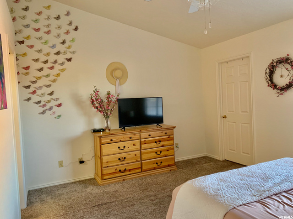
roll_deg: +2.5
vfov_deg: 53.1
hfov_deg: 67.3
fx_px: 220
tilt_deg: -1.9
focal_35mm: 26
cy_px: 110
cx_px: 146
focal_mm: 4.25
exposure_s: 1/39
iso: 400
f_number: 1.8
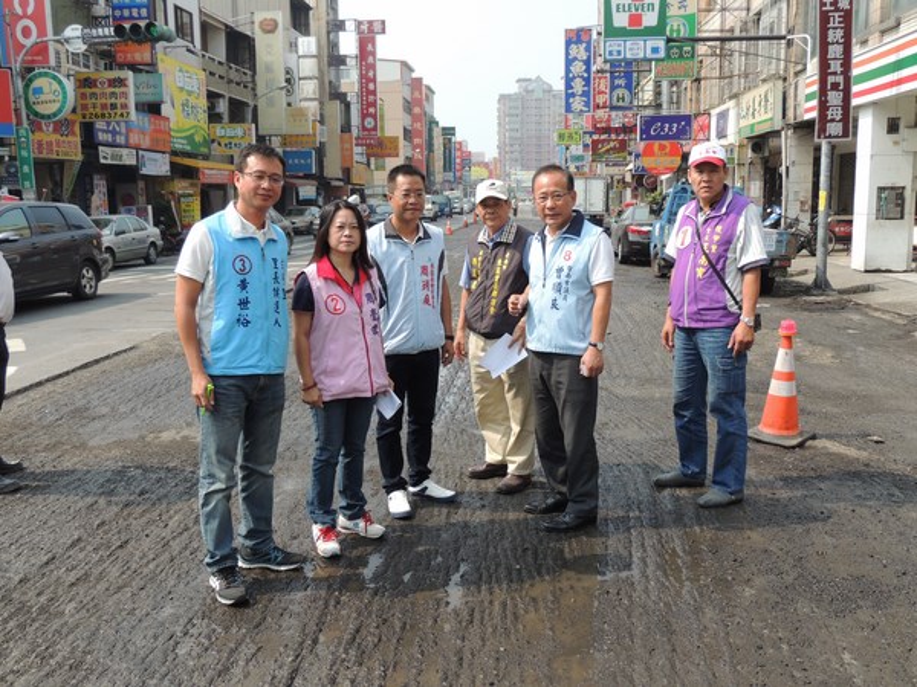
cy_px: 344
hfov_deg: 55.4
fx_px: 874
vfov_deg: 42.9
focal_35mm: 33
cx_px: 458
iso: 100
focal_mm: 5.8
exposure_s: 1/800
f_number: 3.2
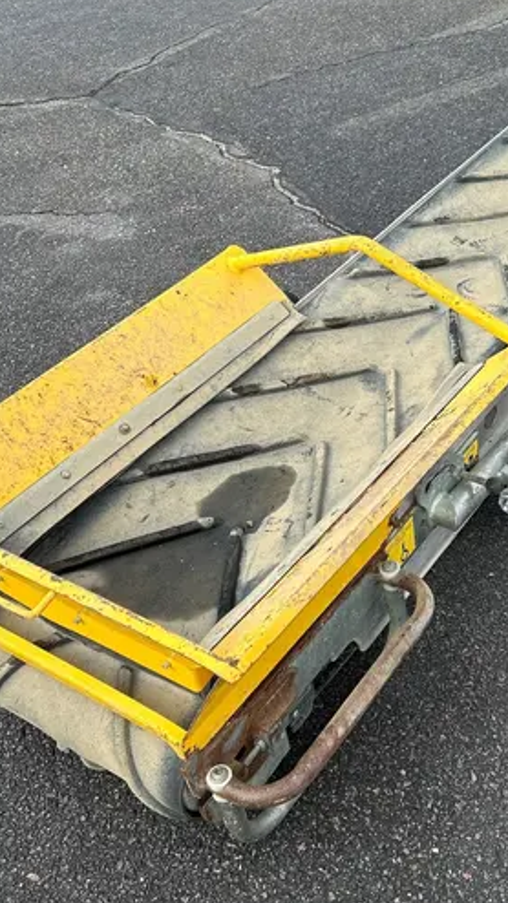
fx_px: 1005
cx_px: 397
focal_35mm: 42
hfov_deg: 27.9
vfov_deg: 48.3
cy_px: 460
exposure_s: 1/982
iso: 50
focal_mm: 5.7
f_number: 1.5
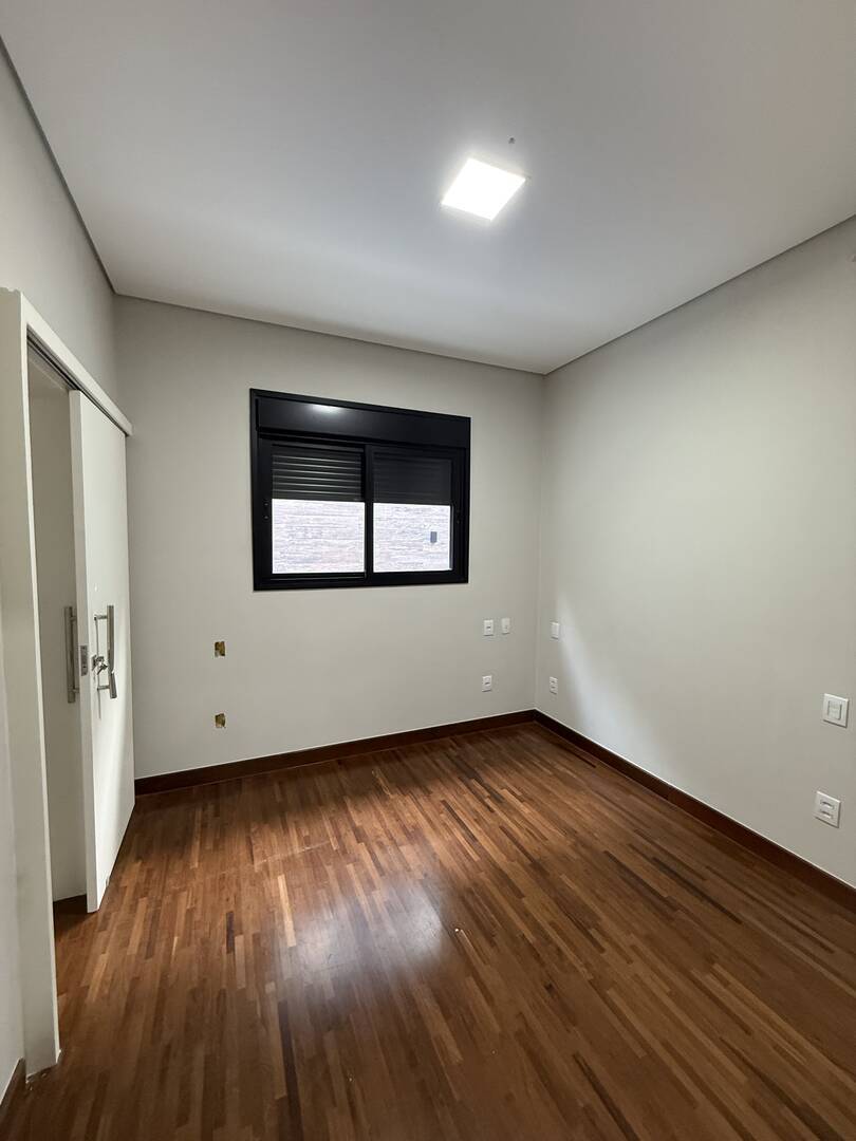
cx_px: 428
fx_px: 462
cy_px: 570
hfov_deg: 85.7
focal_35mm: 14
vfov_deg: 102.1
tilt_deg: -2.3
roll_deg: -0.5
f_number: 2.2
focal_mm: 2.22
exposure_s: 1/60
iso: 320
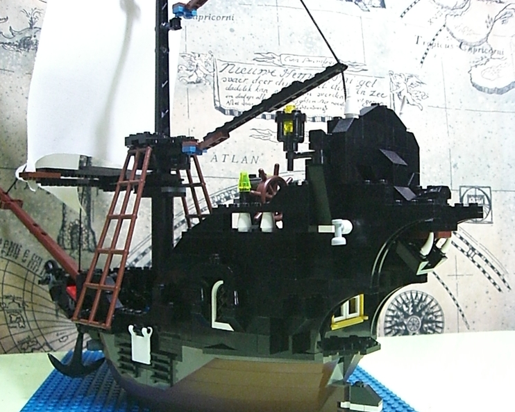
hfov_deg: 45.8
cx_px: 252
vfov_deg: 37.3
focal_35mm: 40
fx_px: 609
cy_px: 207
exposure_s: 1/50
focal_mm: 6.2
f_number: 2.7
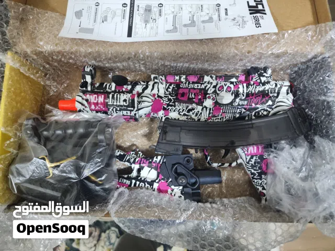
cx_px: 168
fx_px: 223
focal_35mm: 23
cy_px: 126
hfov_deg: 73.9
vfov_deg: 58.9
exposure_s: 1/101
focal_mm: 6.4
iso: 320
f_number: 1.8
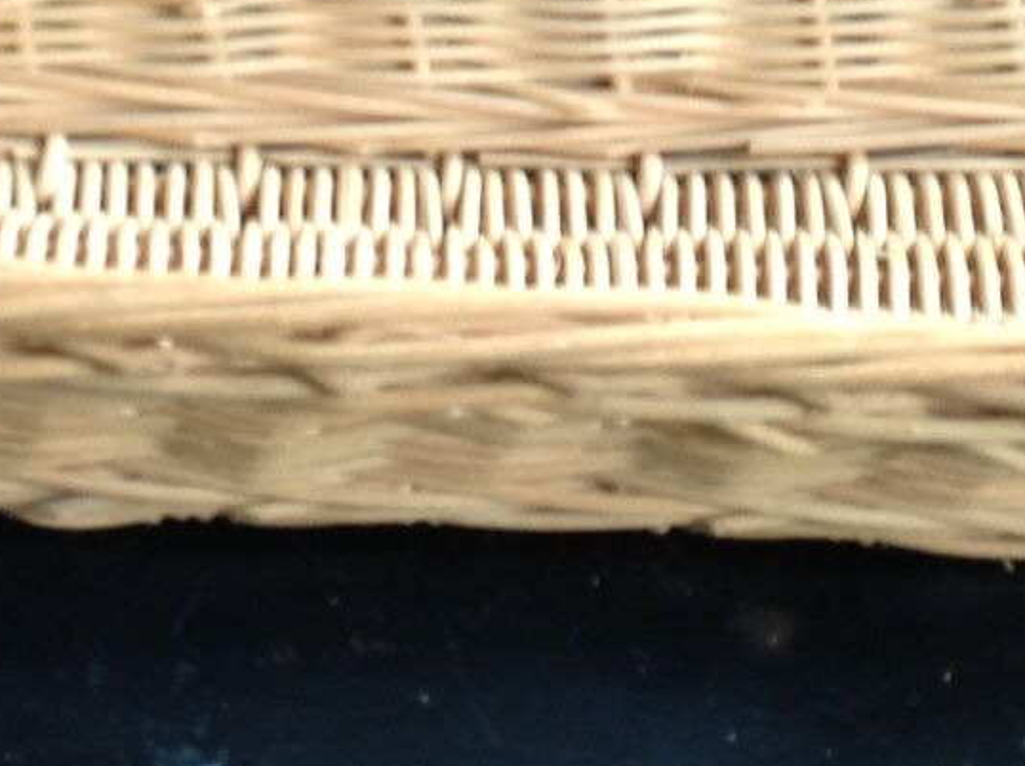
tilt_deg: -31.9
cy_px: -114
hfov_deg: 15.2
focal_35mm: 130
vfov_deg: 11.2
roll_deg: -1.3
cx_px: 535
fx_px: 3844
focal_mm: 4.28
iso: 50
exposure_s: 1/15
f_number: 2.4
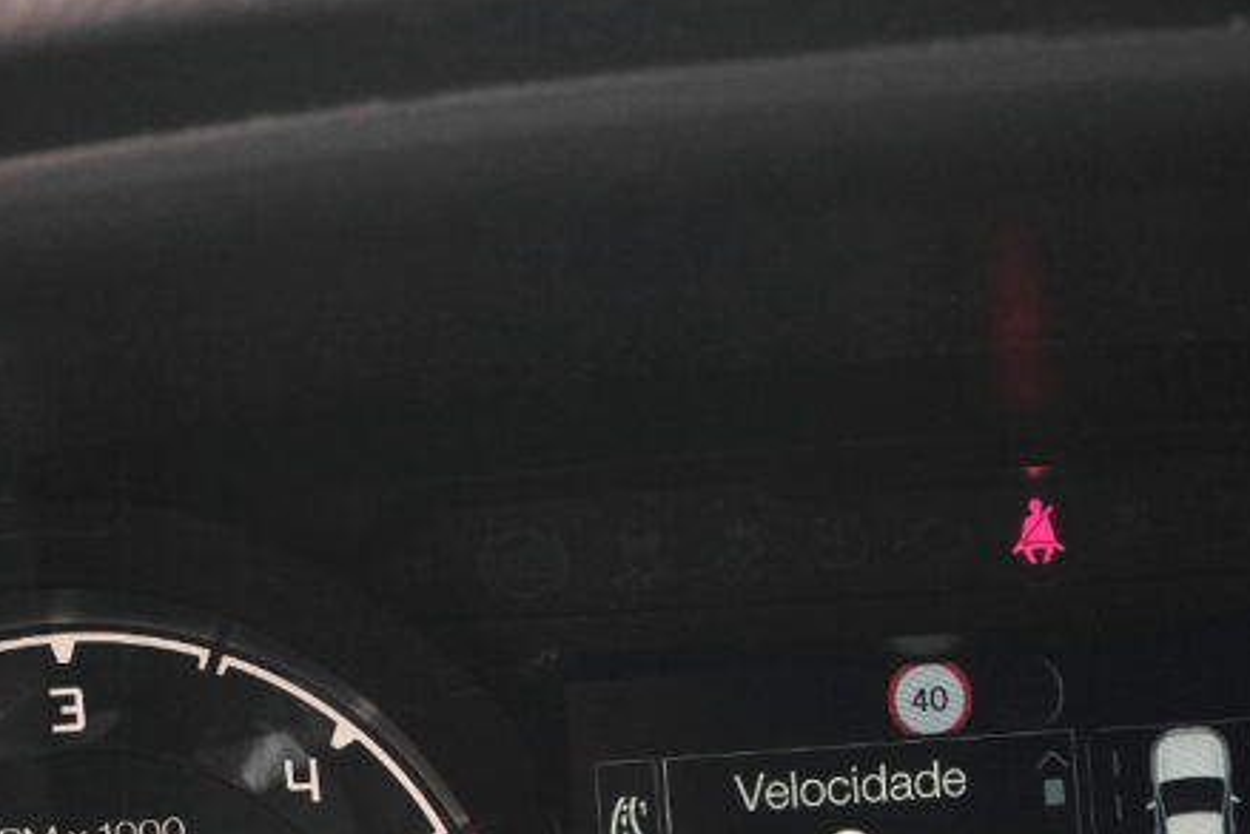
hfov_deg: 20.7
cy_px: 898
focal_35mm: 98
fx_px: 3404
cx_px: 837
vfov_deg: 13.7
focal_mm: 28
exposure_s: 1/180
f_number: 9
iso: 2000
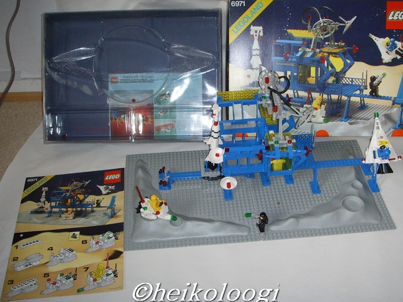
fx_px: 477
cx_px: 206
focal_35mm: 41
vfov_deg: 35.1
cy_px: 151
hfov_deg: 45.8
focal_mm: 6.6
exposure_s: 1/45
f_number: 3.5
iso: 100
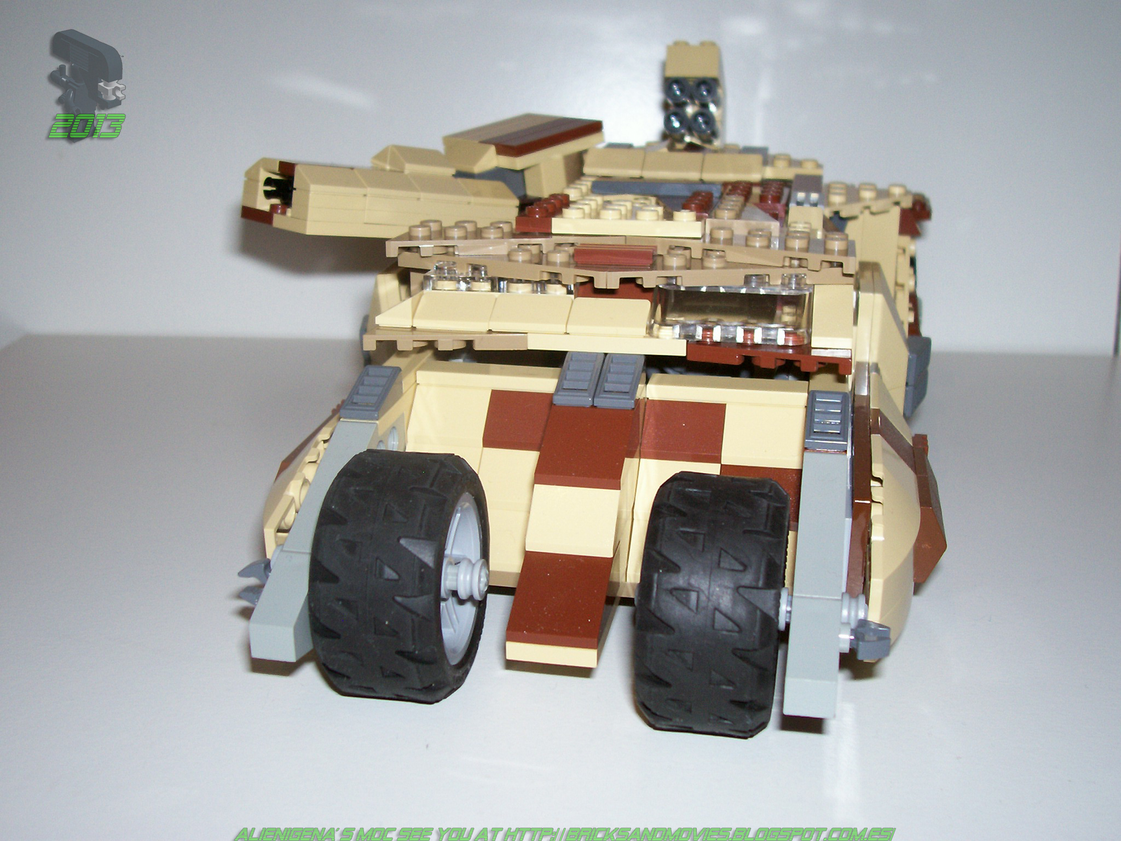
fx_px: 1360
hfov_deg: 44.8
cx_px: 560
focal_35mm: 42
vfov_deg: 34.3
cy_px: 420
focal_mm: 7
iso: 80
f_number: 2.9
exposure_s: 1/68.5
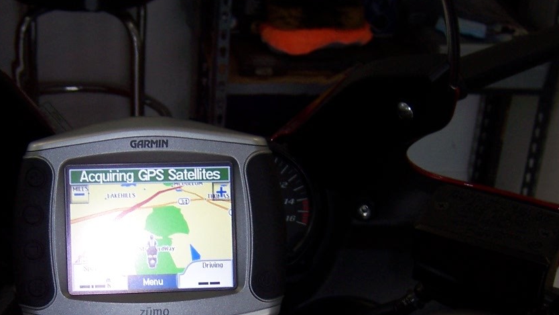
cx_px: 168
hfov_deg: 28.7
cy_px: 285
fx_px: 1082
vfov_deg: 16.3
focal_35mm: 73
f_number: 2.8
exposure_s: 1/60
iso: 80
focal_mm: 6.2
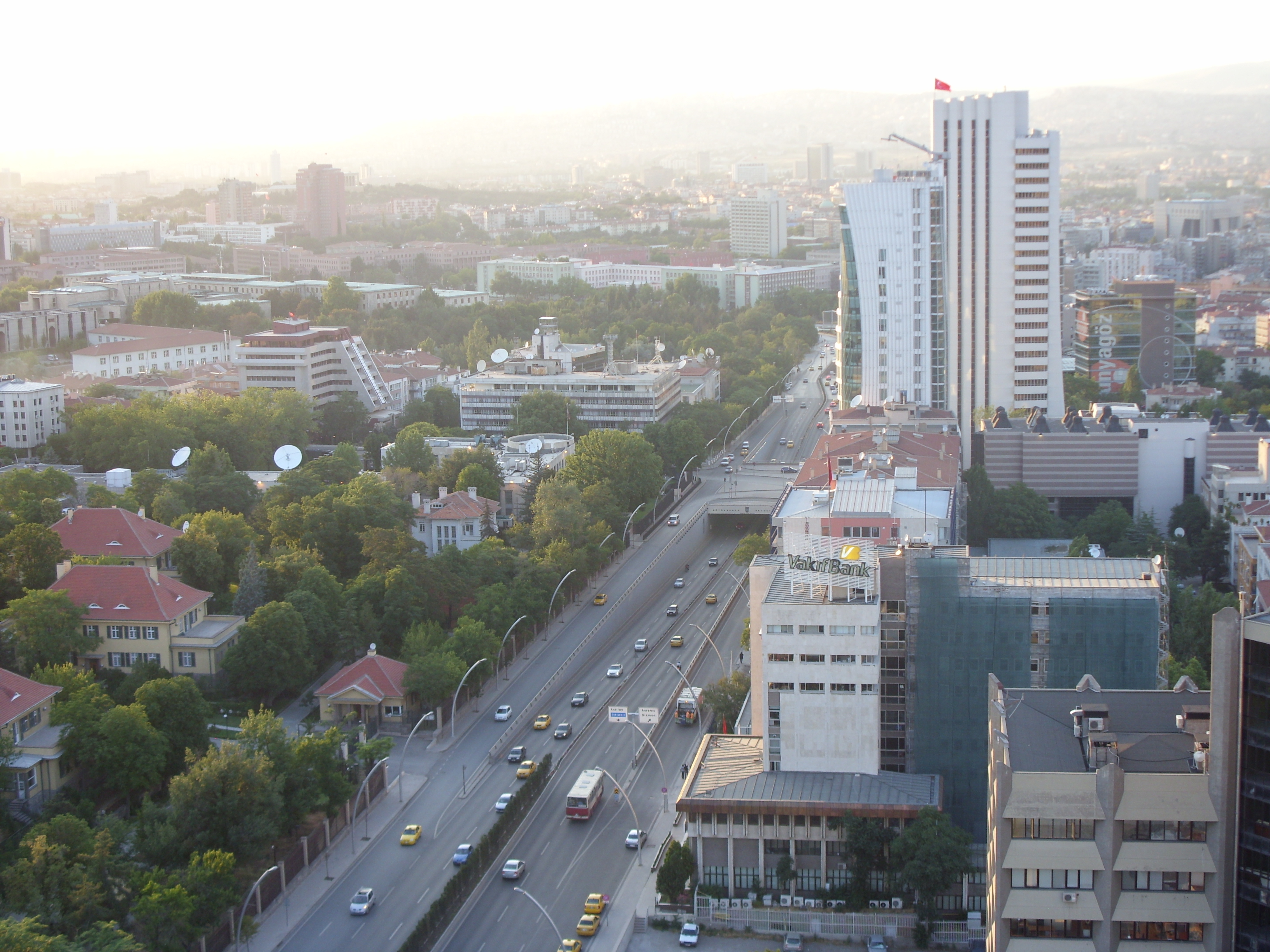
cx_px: 635
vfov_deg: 21.3
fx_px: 2531
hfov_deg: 28.2
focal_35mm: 69
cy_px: 476
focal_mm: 11.4
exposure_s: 1/80
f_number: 3.2
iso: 50
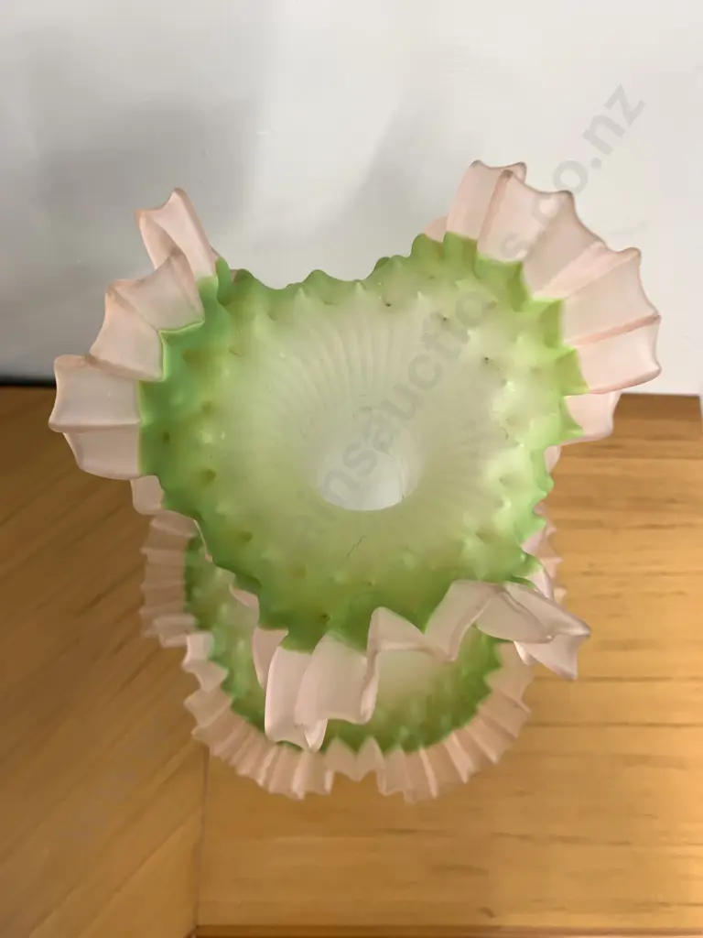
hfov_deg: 53.1
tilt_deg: -73.9
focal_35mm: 26
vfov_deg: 67.3
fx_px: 704
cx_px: 352
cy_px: 469
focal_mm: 4.25
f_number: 1.8
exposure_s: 1/50
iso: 80
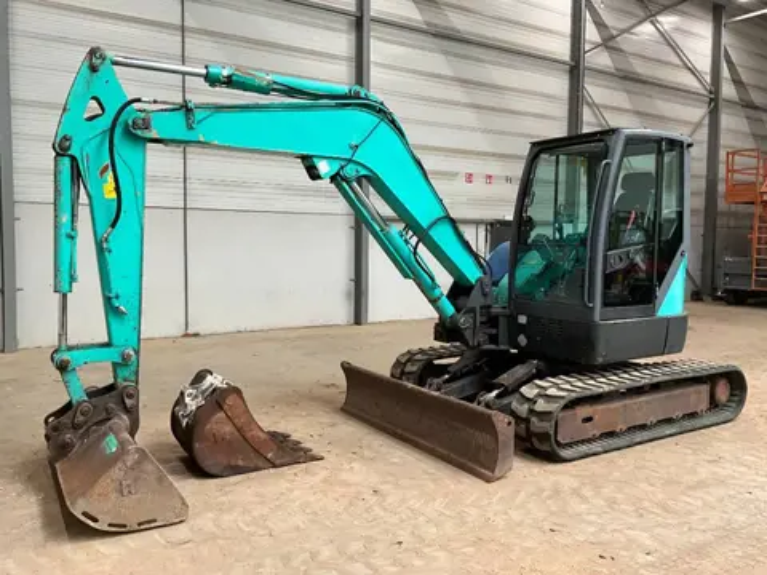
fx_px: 643
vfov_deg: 48.2
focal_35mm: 29
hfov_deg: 61.7
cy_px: 288
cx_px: 384
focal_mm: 3
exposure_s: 1/60
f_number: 1.8
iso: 100
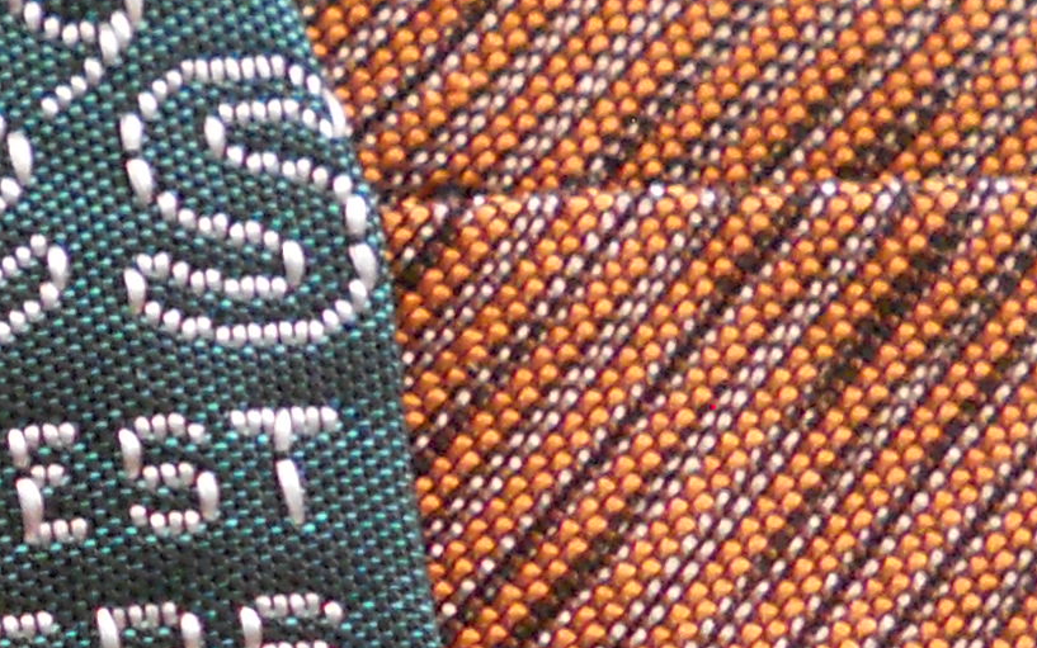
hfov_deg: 11.6
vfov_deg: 7.9
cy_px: -65
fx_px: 4692
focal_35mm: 166
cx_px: -843
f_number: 3.5
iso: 400
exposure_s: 1/30
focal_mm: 5.8
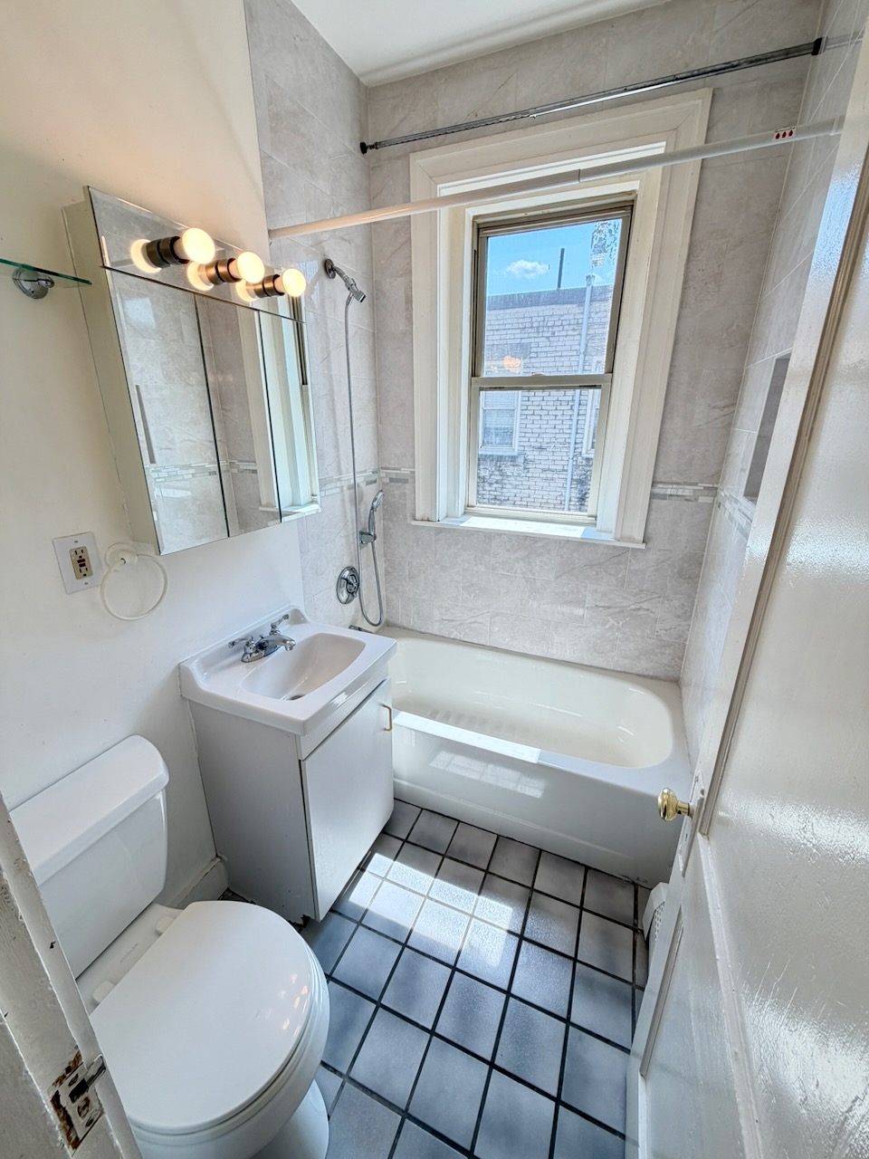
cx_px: 434
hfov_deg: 85.7
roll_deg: -0.2
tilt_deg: -19.0
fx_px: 469
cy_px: 580
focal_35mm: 14
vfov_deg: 102.1
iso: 64
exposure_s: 1/120
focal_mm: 2.22
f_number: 2.2
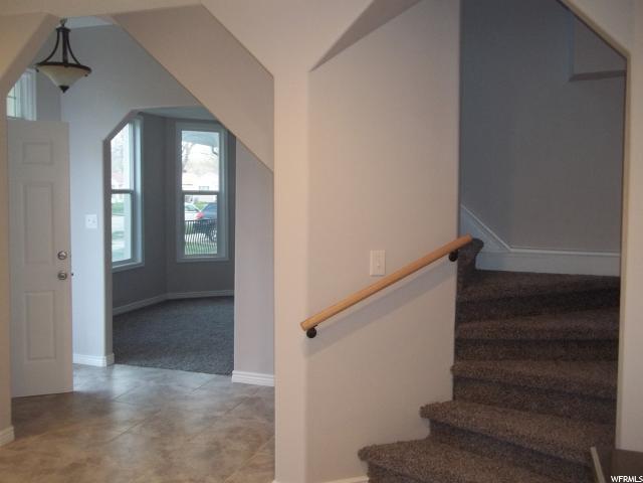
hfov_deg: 56.8
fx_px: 594
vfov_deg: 44.2
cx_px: 322
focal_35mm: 32
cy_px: 242
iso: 160
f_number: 2.9
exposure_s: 1/30
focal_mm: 5.7
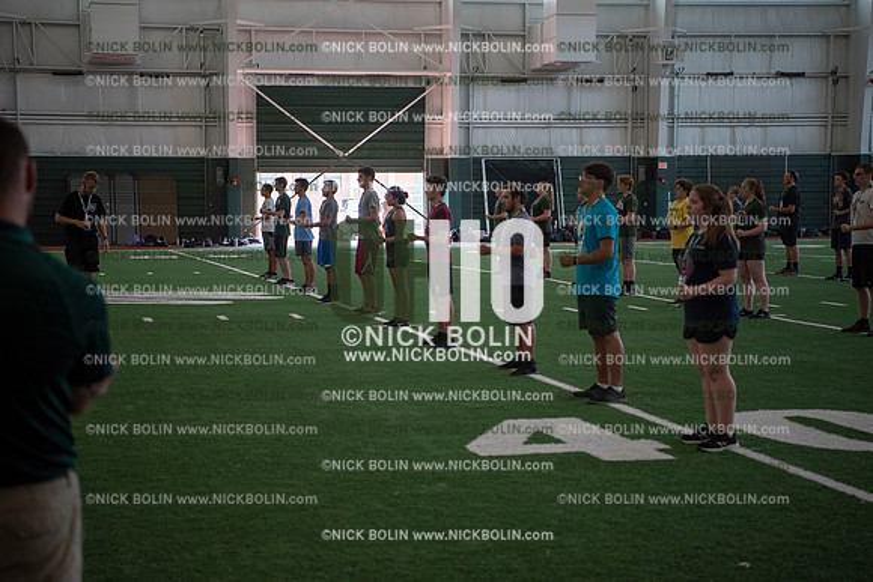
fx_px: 1698
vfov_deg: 19.5
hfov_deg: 28.8
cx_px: 436
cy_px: 291
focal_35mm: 70
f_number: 2.8
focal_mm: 70
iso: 640
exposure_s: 1/320
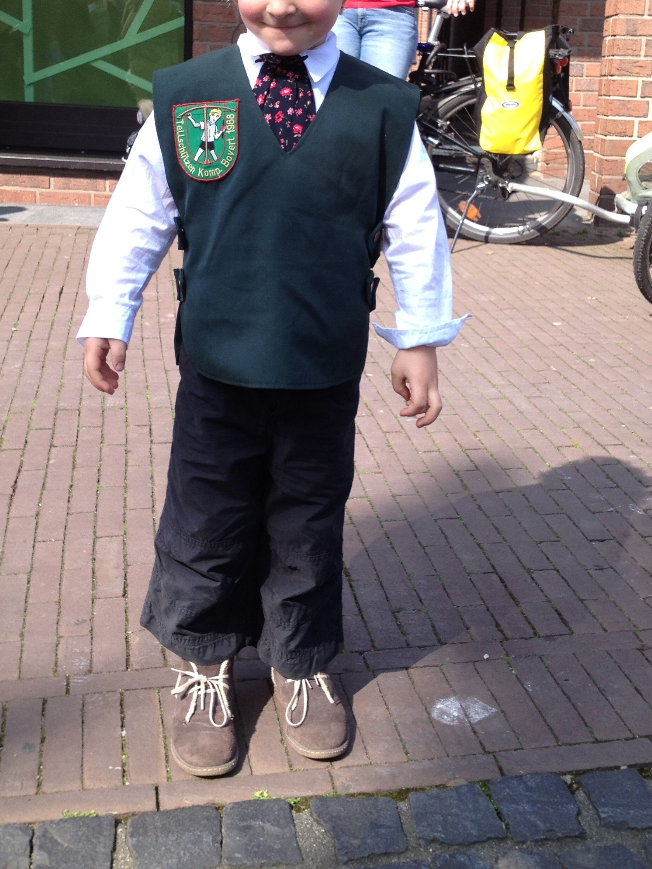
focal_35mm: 51
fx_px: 1281
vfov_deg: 37.0
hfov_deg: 28.6
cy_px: 279
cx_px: 304
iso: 50
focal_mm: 4.28
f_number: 2.4
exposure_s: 1/525
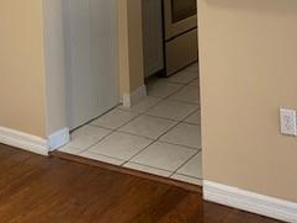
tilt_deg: -2.7
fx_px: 592
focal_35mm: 69
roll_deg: +3.0
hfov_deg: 28.1
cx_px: 169
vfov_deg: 19.7
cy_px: -62
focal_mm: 4.25
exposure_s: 1/60
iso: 250
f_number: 1.8
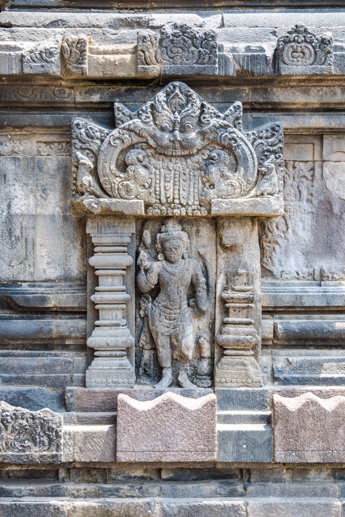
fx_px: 776
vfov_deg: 36.9
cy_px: 258
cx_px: 172
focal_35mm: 54
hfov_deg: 25.1
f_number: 5.6
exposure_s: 1/125
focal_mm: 36
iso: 100
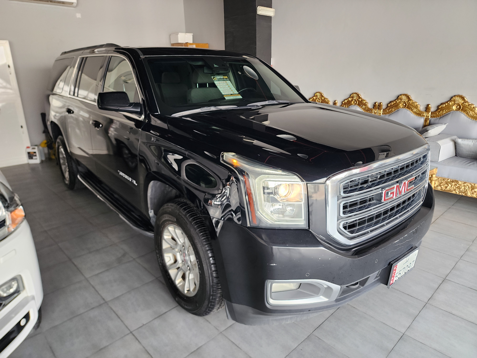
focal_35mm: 23
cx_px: 238
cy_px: 179
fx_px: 317
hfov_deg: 73.9
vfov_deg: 58.9
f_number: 1.8
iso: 160
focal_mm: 6.4
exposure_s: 1/180
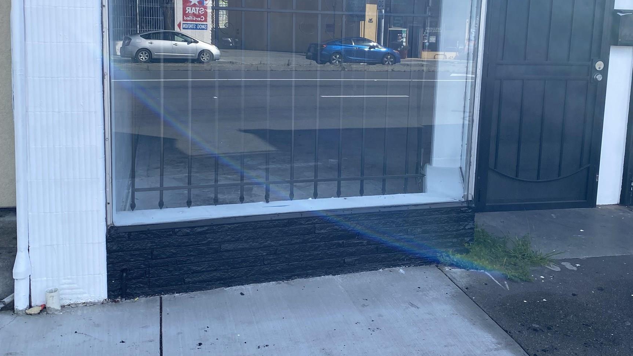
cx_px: 317
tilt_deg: -6.9
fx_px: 638
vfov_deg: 31.0
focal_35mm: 38
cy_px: 129
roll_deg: -3.1
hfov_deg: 52.8
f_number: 1.8
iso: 32
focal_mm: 4.25
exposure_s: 1/778
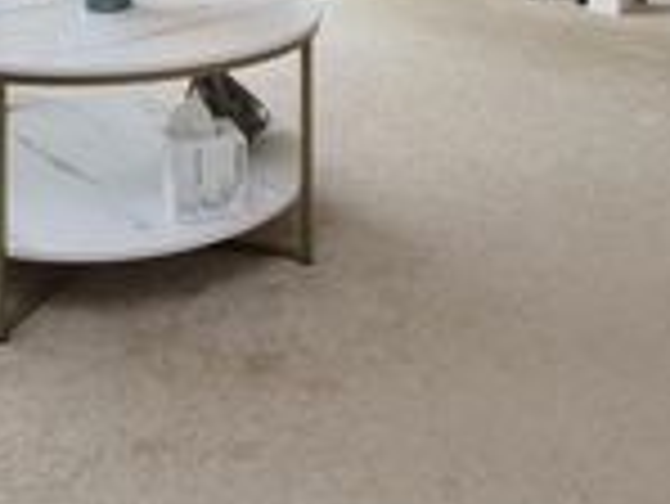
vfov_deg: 25.4
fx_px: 910
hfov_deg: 40.4
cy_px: -196
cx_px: 315
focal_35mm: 47
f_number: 7.1
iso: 800
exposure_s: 1/160
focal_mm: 7
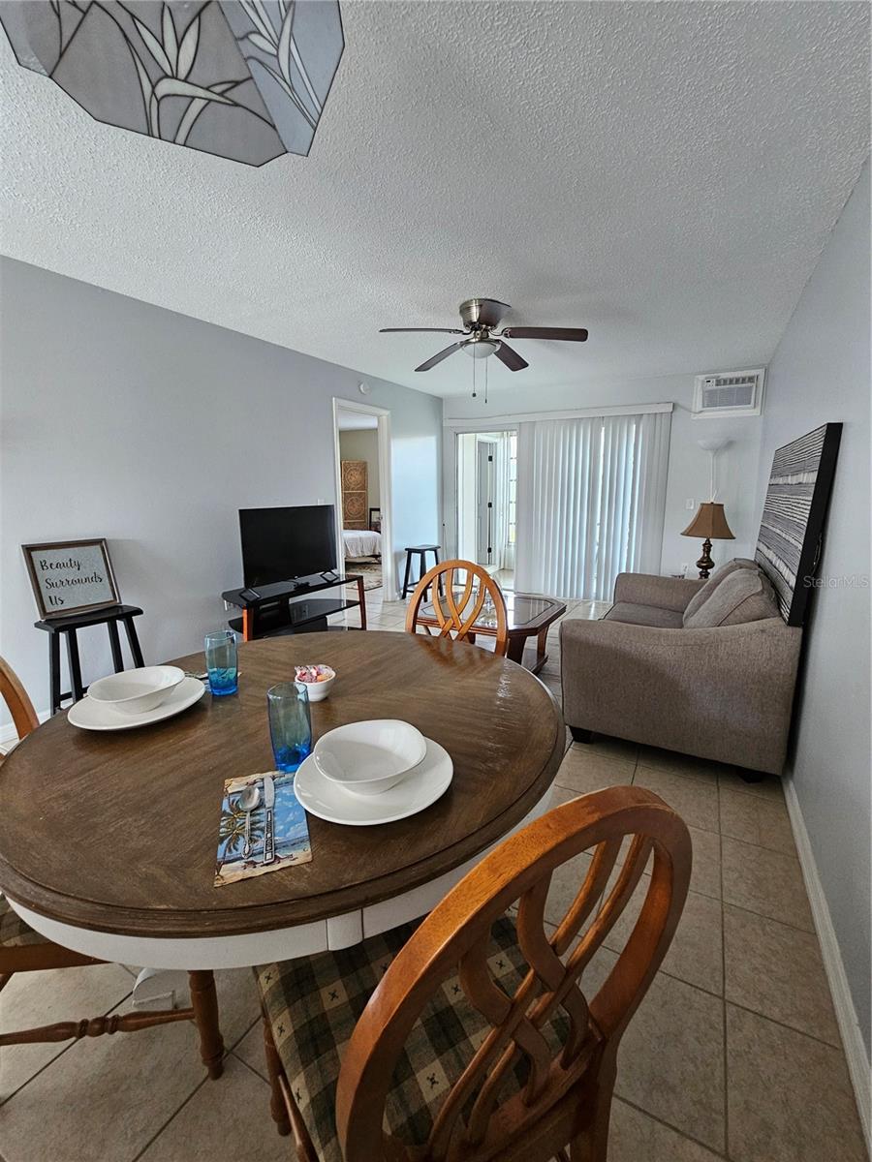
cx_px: 436
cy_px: 581
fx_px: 437
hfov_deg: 89.9
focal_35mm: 13
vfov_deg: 106.2
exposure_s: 1/30
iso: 400
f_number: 2.2
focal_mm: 2.2
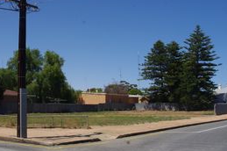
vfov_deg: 27.5
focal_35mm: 49
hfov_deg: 39.8
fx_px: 309
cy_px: 74
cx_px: 70
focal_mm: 18
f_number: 11
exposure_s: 1/250
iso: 200
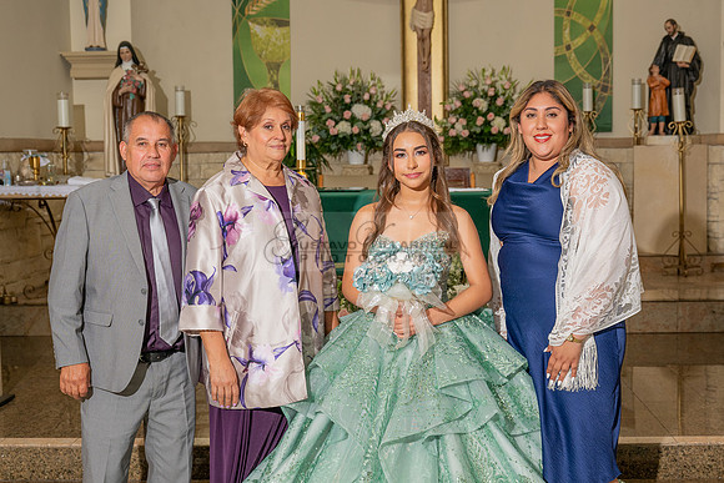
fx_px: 1047
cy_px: 233
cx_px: 391
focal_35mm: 52
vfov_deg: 26.0
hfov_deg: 38.1
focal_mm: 43
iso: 320
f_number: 4.5
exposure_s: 1/200
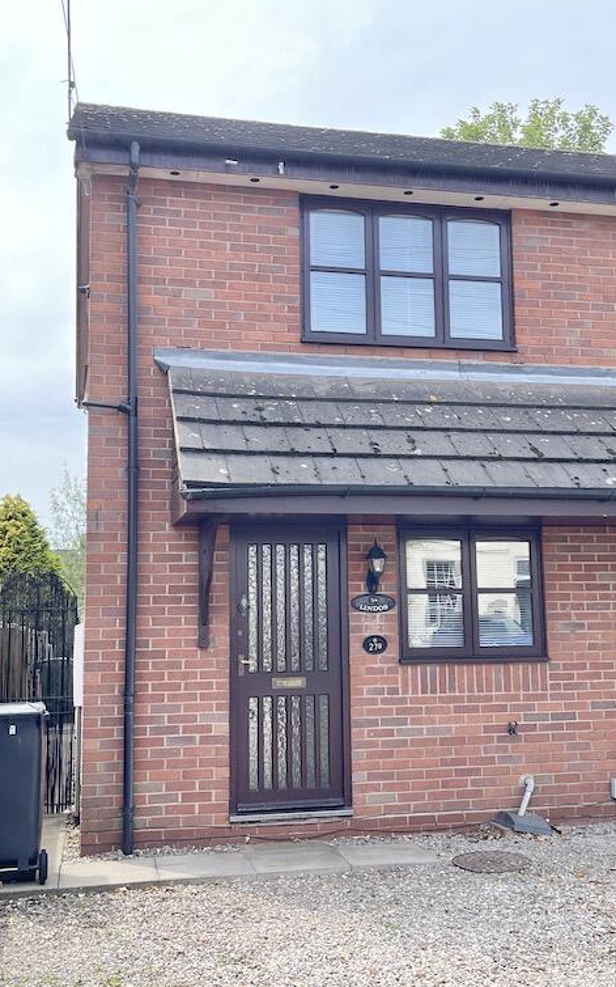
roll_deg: +0.7
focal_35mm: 36
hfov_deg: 35.3
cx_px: 319
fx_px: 967
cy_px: 488
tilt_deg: +7.4
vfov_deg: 54.0
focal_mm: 5.1
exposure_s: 1/930
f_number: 1.6
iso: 32
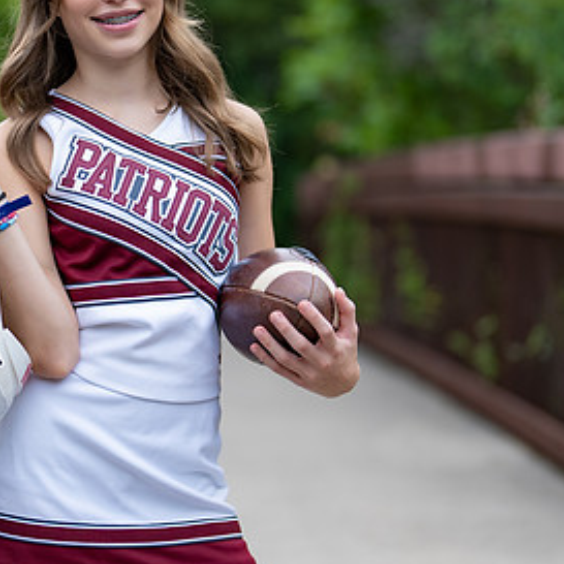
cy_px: 242
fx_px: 2230
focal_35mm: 121
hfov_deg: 14.4
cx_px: 163
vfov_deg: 14.4
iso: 100
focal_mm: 50
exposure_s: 1/500
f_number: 1.2
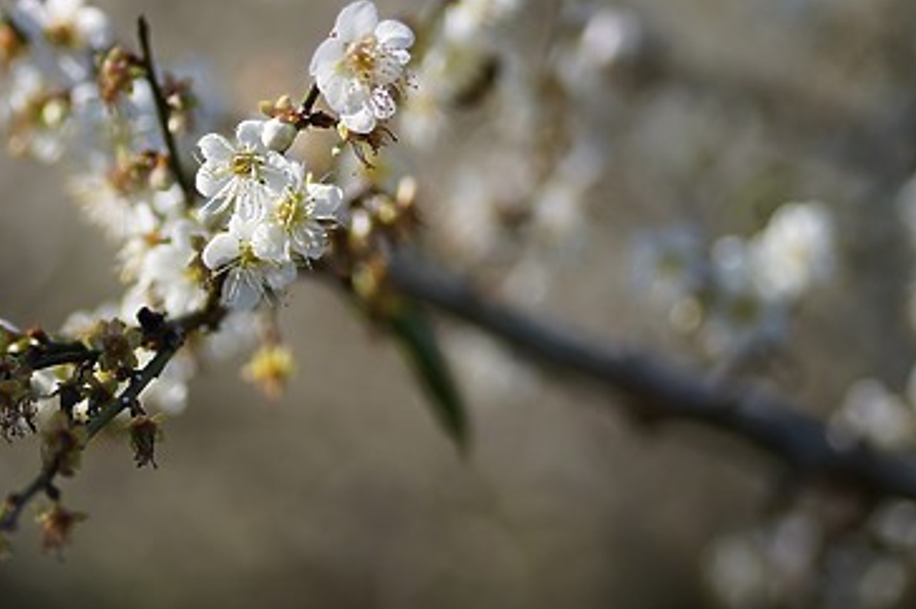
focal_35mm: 198
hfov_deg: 10.4
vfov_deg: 6.9
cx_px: 274
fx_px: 5033
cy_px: 209
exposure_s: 1/1250
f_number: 2.8
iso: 100
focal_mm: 100
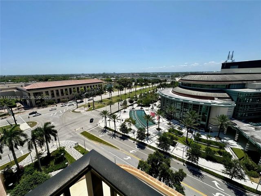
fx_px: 106
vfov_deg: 85.7
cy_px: 98
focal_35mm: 14
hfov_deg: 102.1
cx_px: 130
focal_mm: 2.22
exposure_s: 1/3300
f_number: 2.2
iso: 50
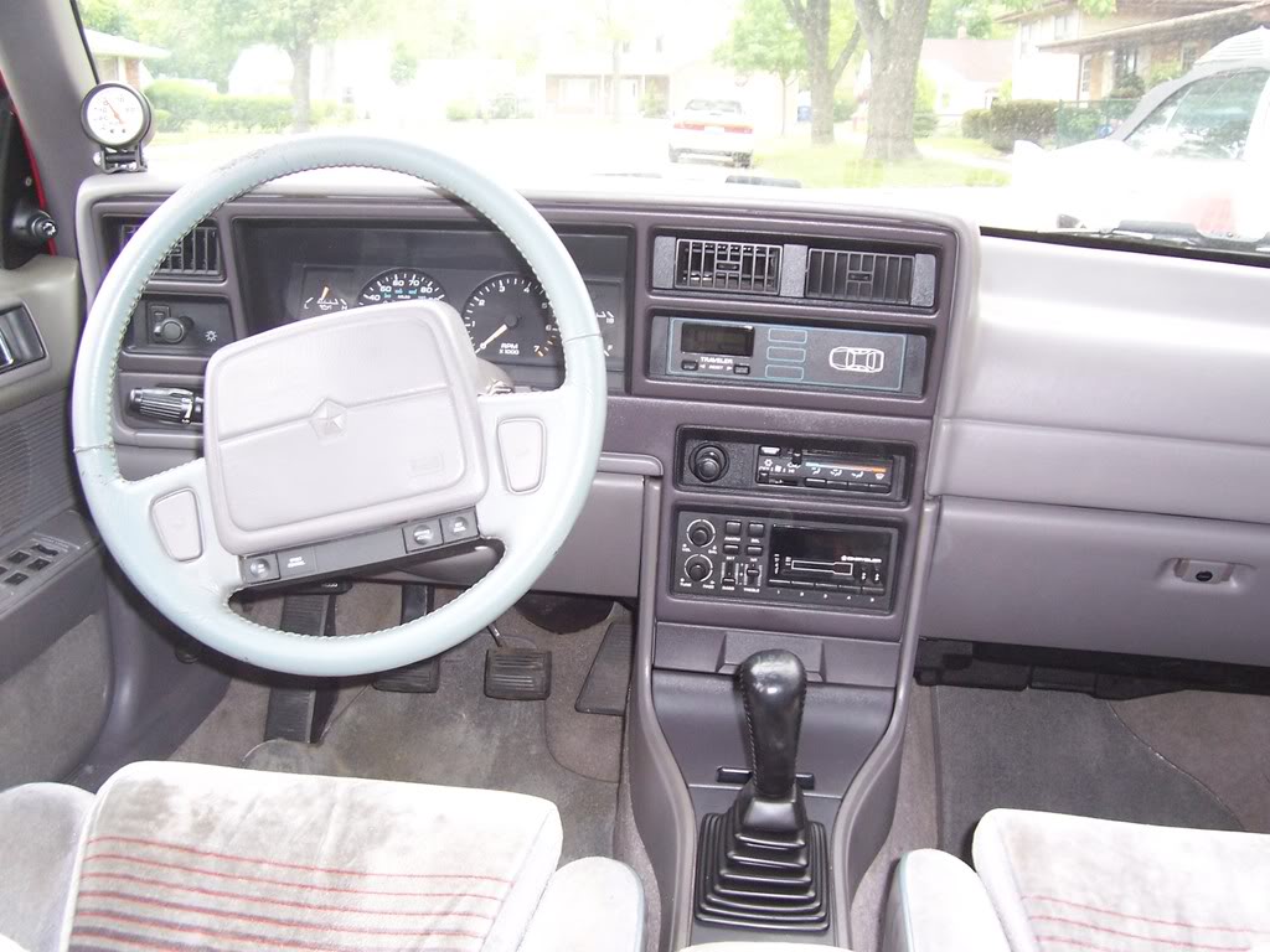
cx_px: 635
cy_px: 476
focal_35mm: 34
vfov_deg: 41.8
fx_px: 1247
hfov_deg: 54.0
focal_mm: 5.6
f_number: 2.7
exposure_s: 1/60
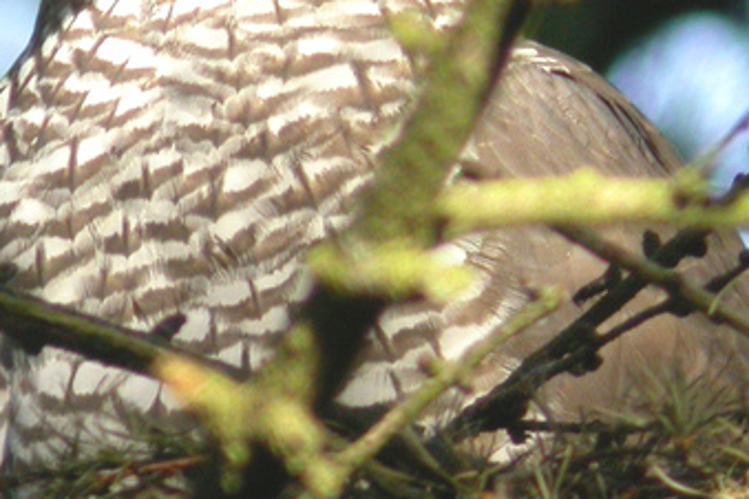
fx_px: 7864
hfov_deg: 5.5
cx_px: 289
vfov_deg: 3.6
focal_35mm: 378
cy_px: 44
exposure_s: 1/72.6
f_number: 5.1
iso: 200
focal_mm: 32
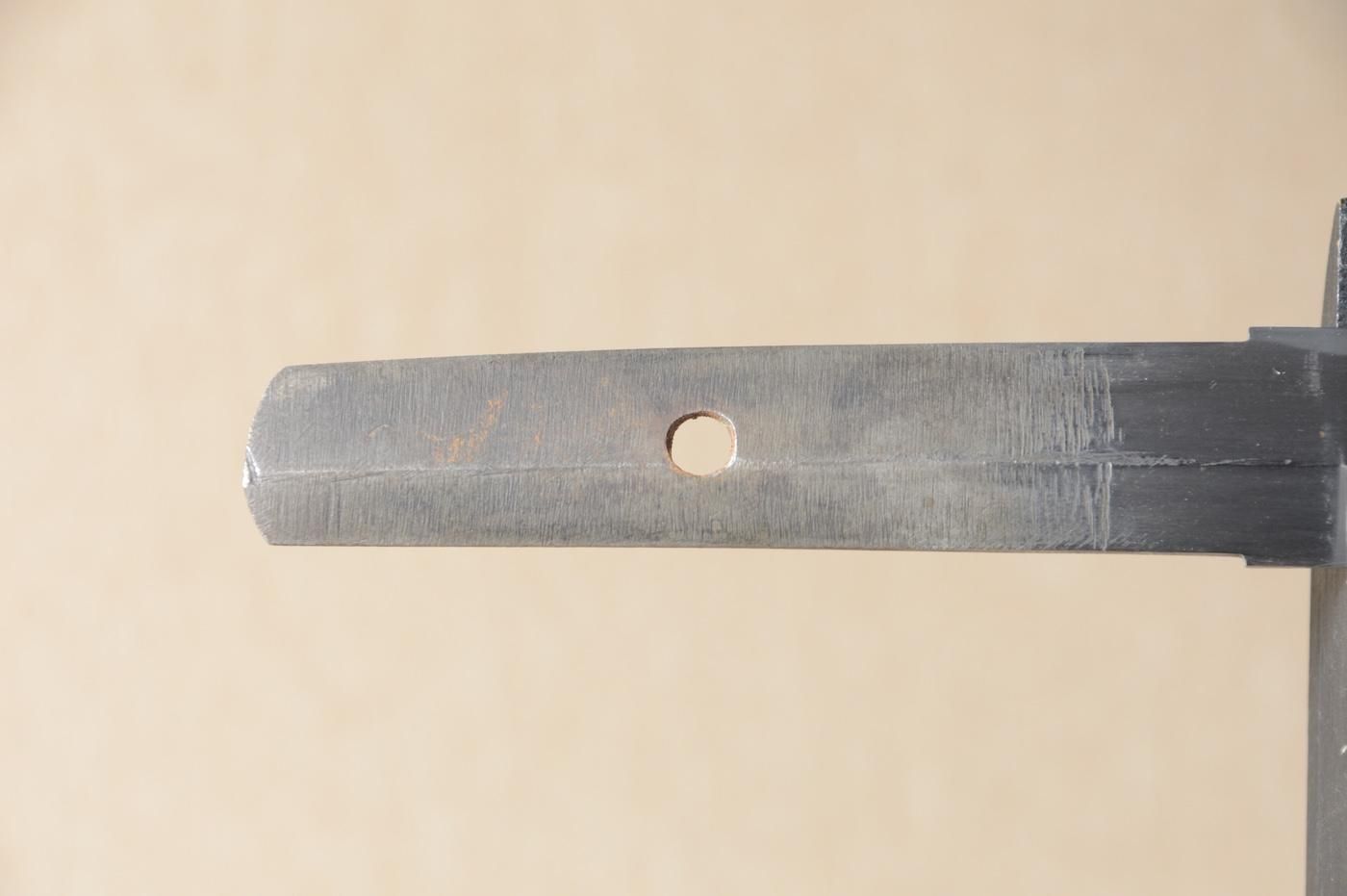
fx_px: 7570
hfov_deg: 10.2
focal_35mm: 202
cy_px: 448
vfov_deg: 6.8
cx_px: 674
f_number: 11
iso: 400
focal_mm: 135
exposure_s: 1/1.6
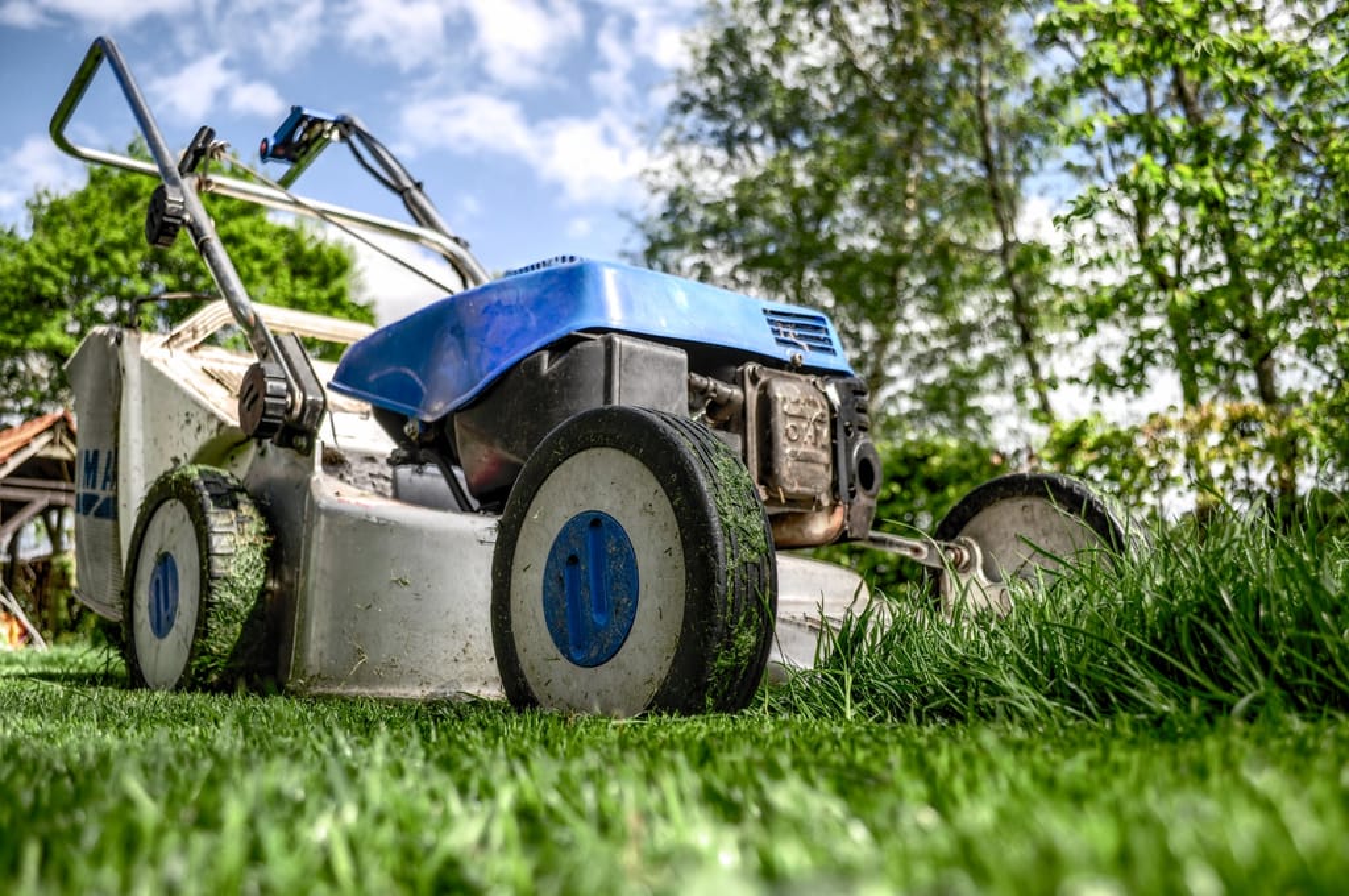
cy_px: 448
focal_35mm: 30
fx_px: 1123
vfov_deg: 43.5
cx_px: 674
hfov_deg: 62.0
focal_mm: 20
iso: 200
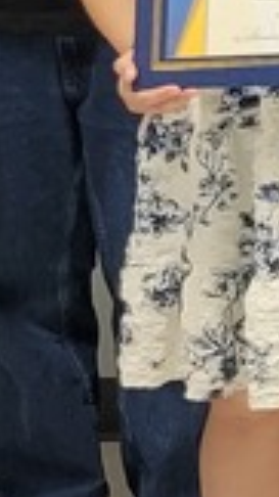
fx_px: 2357
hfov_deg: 6.0
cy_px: -239
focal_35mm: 179
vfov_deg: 11.5
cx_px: 972
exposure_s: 1/120
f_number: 1.8
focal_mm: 5.4
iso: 320
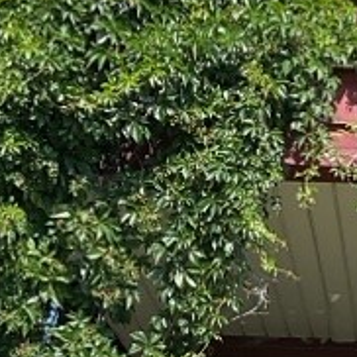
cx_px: 439
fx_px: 1645
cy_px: 390
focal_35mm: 141
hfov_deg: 12.1
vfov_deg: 12.2
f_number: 1.8
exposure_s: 1/855
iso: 16
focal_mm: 3
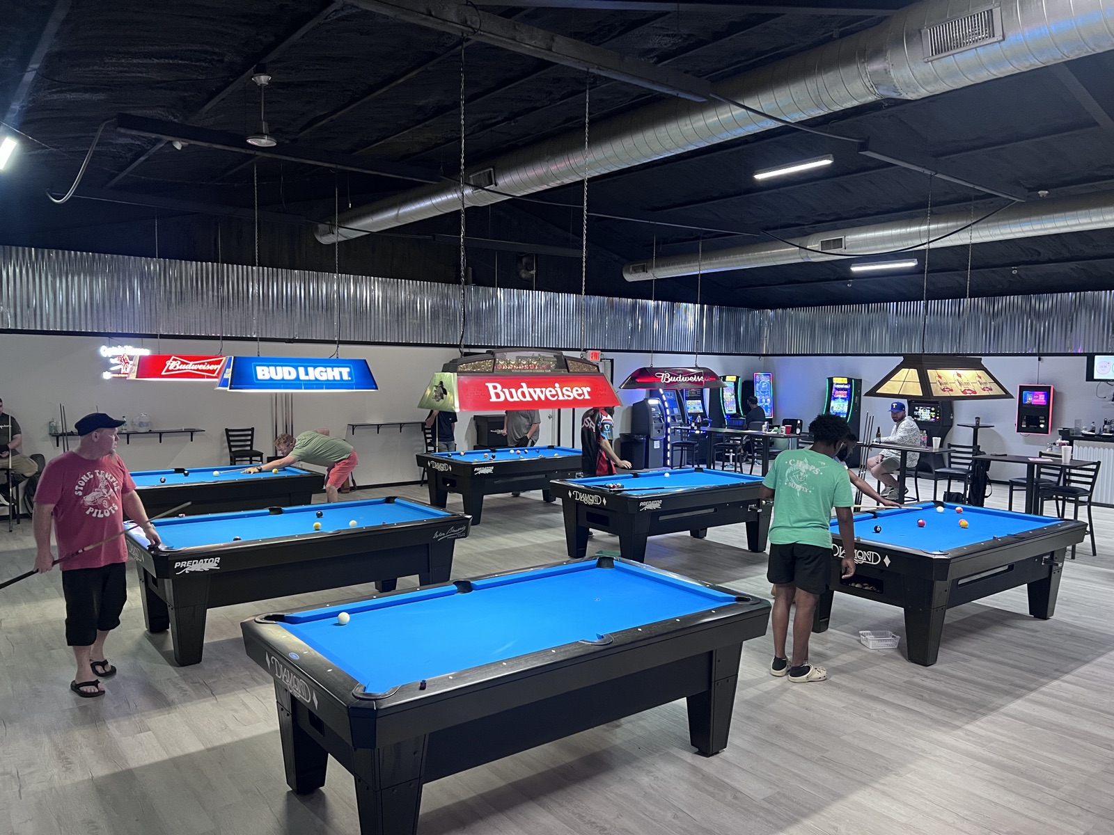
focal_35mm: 26
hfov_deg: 67.3
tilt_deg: -4.7
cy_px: 418
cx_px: 557
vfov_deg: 53.1
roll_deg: -0.8
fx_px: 837
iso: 320
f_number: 1.5
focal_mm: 5.7
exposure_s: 1/60
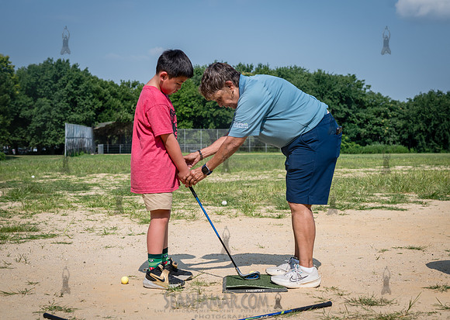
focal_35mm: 61
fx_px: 781
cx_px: 266
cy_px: 148
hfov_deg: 32.1
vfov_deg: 23.2
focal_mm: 50
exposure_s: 1/1250
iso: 160
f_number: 5
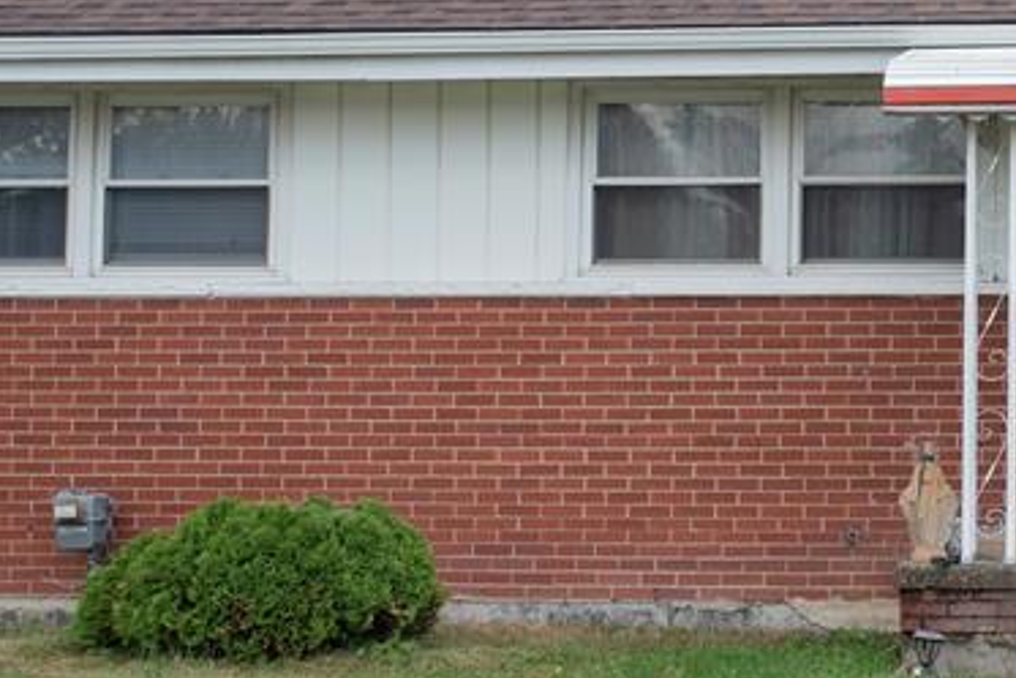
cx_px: 1046
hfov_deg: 20.5
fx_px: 2710
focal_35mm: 96
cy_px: 118
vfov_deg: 14.2
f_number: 5.6
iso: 500
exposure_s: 1/500
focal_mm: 35
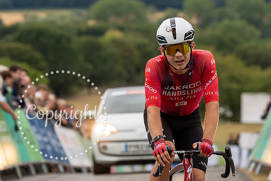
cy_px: 78
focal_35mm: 260
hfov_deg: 7.9
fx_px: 1959
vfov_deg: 5.3
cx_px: 174
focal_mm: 119
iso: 500
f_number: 3.5
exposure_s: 1/1000
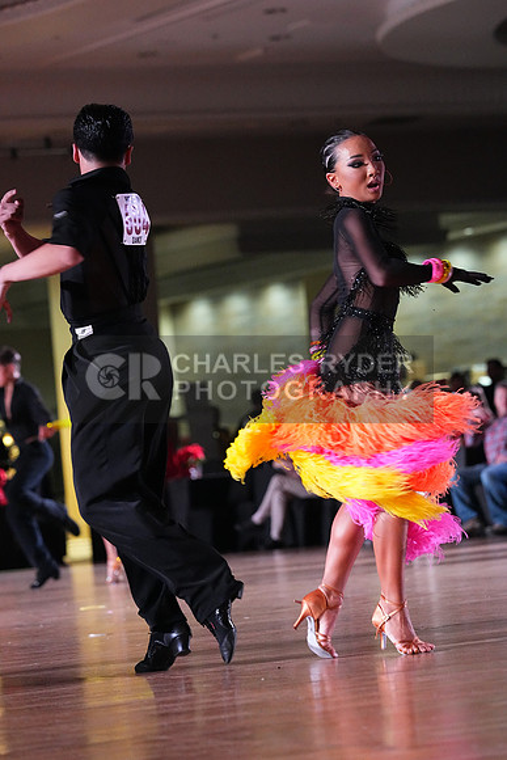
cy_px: 380
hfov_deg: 8.5
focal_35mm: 162
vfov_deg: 12.7
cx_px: 254
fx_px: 3420
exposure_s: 1/400
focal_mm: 162
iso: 10000
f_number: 5
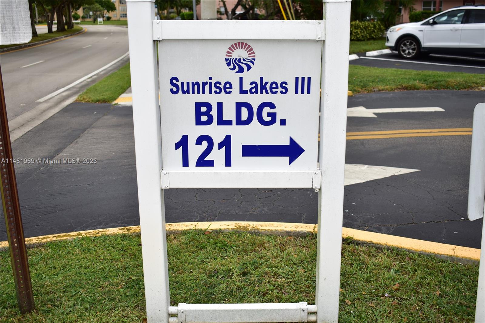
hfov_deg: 51.3
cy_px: 162
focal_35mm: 38
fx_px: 505
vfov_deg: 35.5
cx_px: 242
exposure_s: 1/200
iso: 100
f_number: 4.5
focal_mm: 25
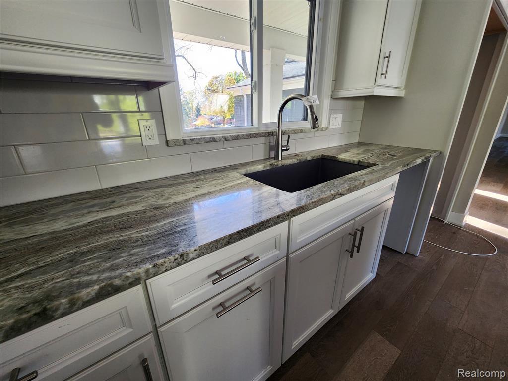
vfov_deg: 89.9
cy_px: 190
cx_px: 254
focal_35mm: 13
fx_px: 191
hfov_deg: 106.2
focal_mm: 2.2
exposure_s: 1/60
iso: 160
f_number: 2.2
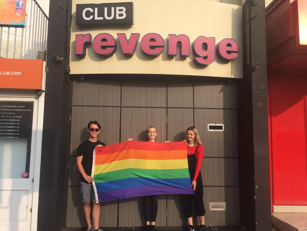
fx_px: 257
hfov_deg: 61.7
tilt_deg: +5.5
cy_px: 116
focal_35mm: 29
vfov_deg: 48.2
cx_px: 154
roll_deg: +0.1
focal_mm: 4.15
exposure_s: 1/2053
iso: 32
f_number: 2.2
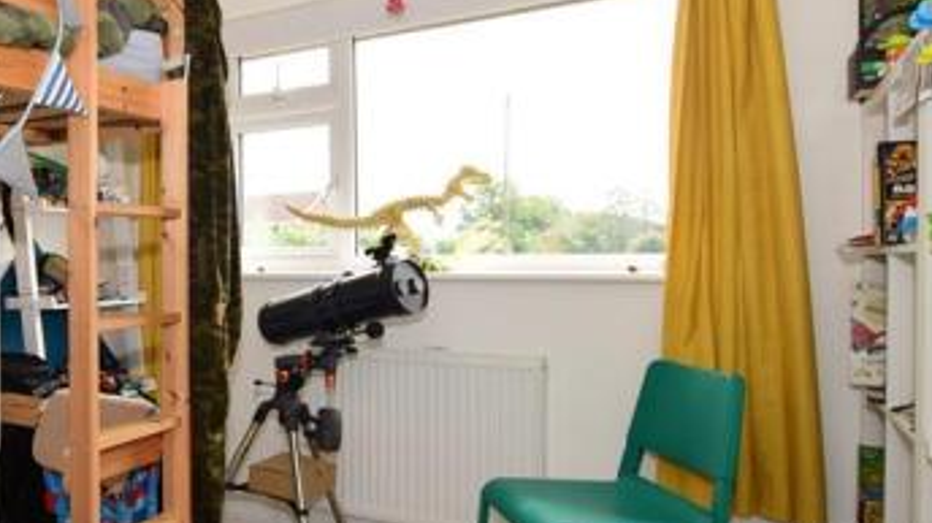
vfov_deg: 38.9
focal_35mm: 30
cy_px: 267
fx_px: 741
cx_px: 182
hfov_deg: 59.1
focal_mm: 10
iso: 640
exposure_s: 1/200
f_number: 9
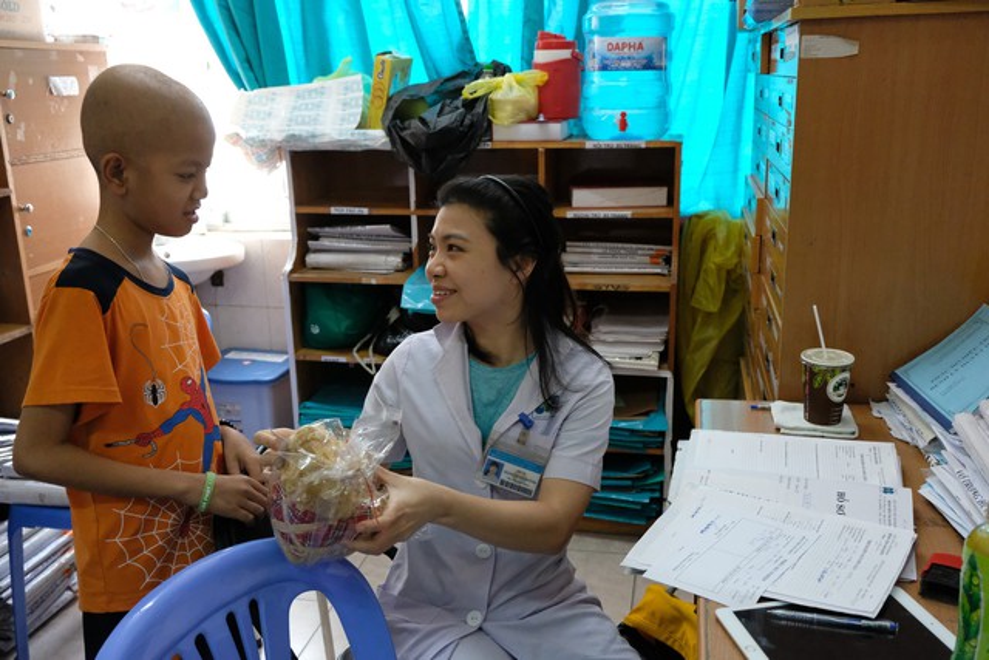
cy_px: 330
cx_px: 494
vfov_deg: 41.1
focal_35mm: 32
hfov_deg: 58.7
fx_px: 879
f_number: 4
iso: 10000
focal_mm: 21.4
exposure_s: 1/450
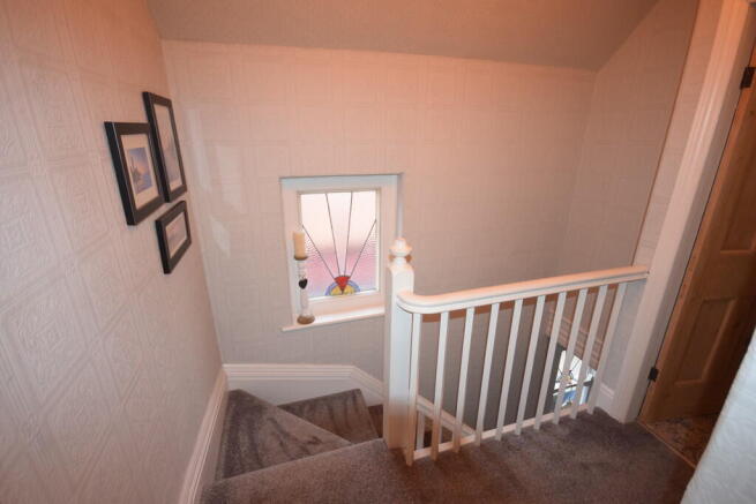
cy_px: 252
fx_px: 315
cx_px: 378
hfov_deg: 100.4
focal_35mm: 15
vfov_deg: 77.4
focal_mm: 10
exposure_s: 1/60
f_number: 4
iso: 1400
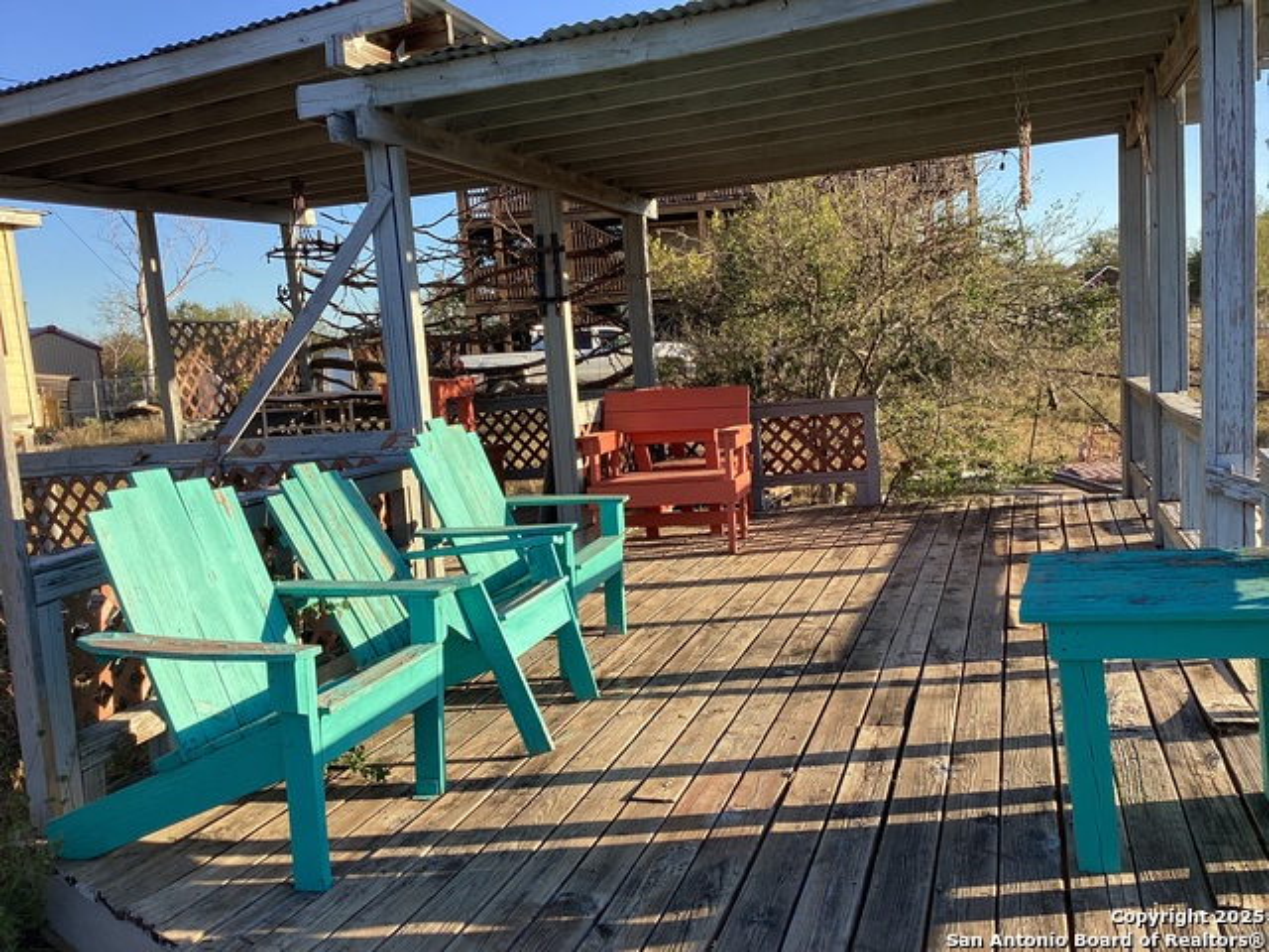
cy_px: 476
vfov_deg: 45.4
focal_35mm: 31
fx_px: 1136
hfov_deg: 58.4
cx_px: 634
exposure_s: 1/409
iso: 25
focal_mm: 3.3
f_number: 2.4
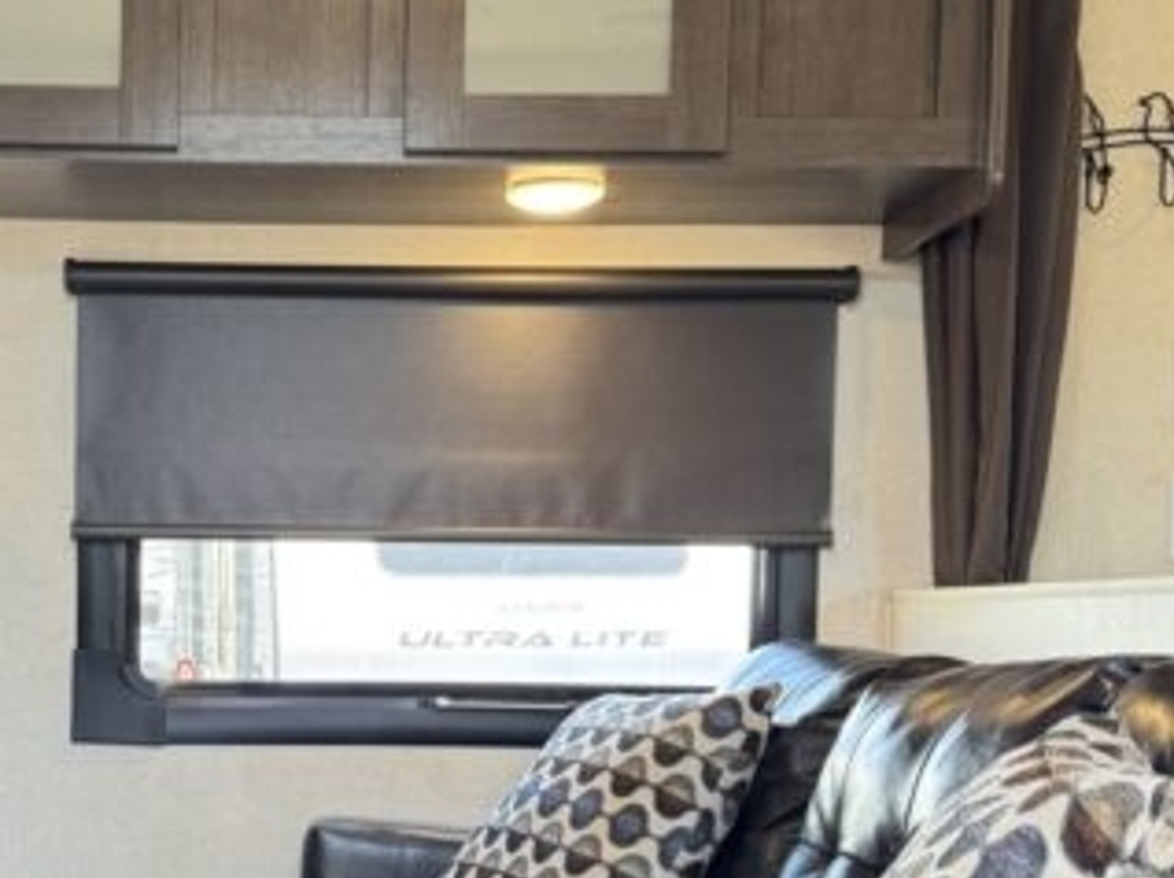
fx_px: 1966
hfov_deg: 32.5
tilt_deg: -2.0
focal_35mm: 58
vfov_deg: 24.9
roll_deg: -0.5
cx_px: 266
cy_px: 679
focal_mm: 6.76
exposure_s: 1/118
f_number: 1.78
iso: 200
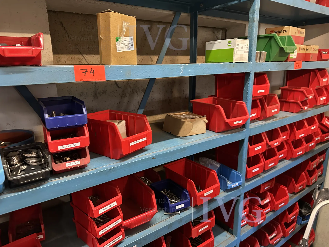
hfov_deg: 71.6
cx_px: 164
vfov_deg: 56.8
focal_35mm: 24
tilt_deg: -13.0
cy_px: 124
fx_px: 228
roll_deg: +1.6
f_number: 1.78
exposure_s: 1/50
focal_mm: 6.86
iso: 640
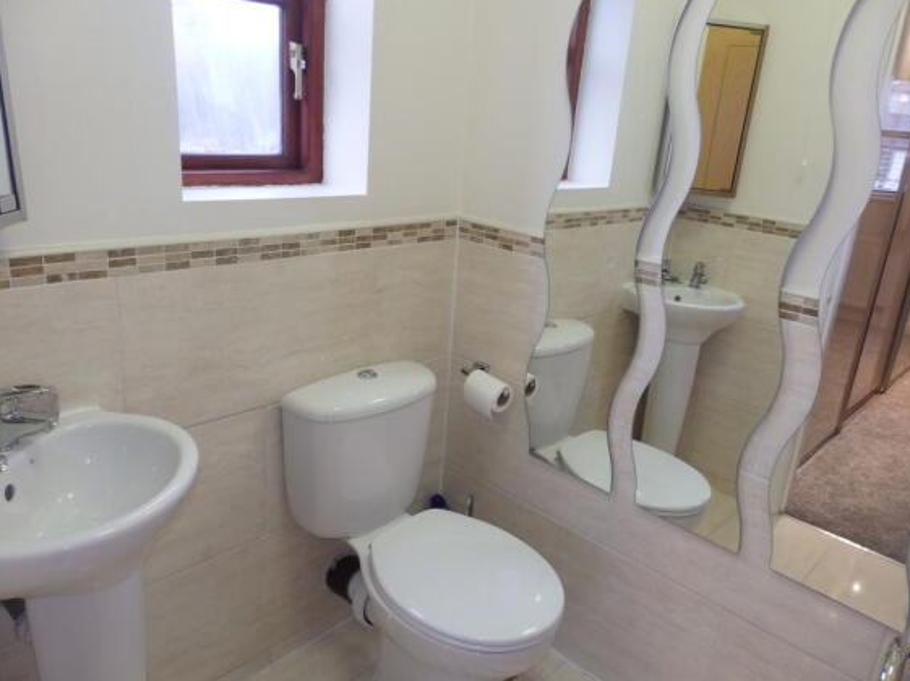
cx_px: 470
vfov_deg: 53.0
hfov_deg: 67.3
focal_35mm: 26
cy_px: 338
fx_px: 683
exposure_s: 1/30
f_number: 3
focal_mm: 4.5
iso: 250
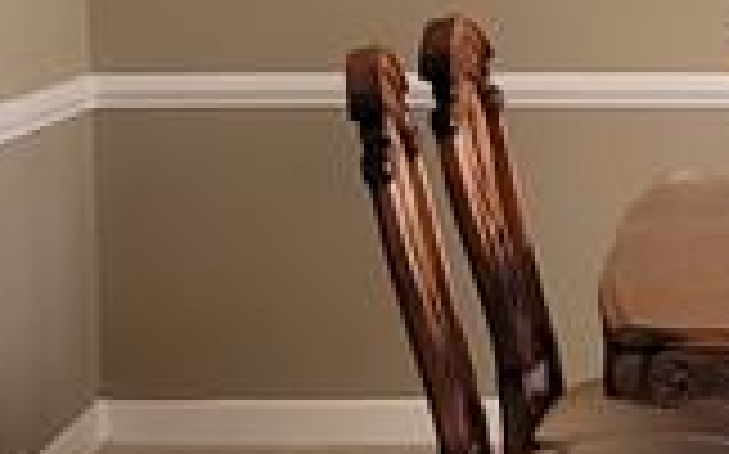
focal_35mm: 159
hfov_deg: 12.7
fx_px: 3157
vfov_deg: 8.2
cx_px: 994
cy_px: 245
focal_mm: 6.7
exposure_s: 1/60
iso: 40
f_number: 1.8
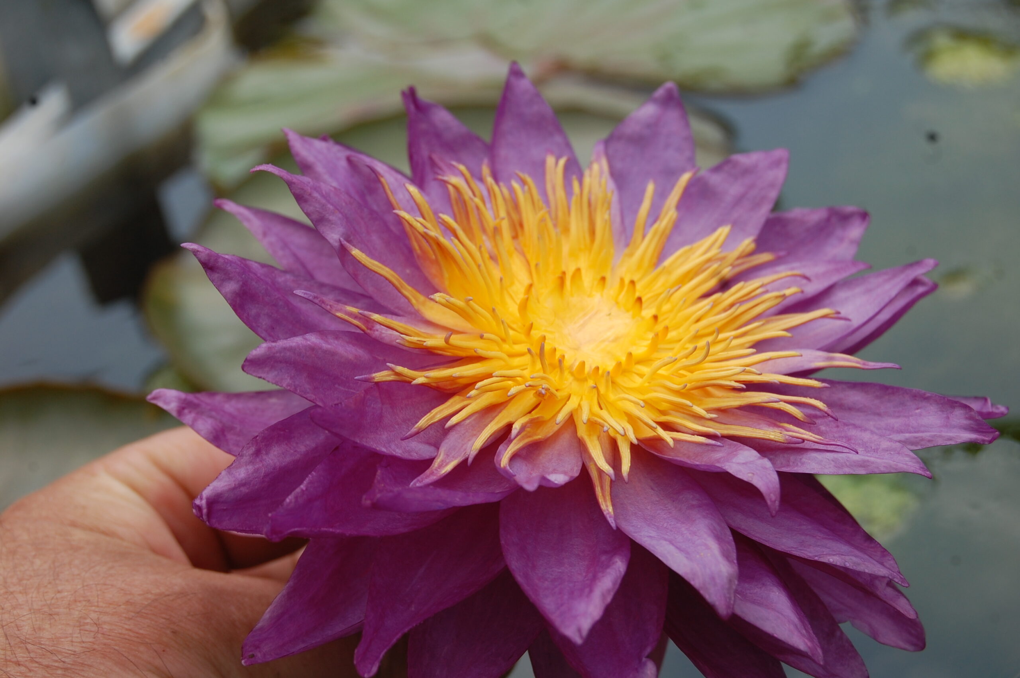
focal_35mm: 82
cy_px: 339
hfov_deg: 24.6
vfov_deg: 16.5
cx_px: 510
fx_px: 2335
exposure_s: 1/320
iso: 200
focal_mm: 55
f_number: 9
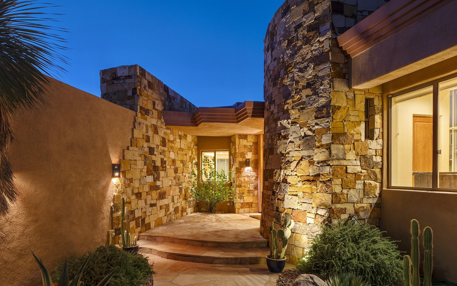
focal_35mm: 20
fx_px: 249
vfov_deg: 59.7
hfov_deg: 84.9
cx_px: 211
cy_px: 147
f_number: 5.6
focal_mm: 15
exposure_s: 1.3
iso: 200
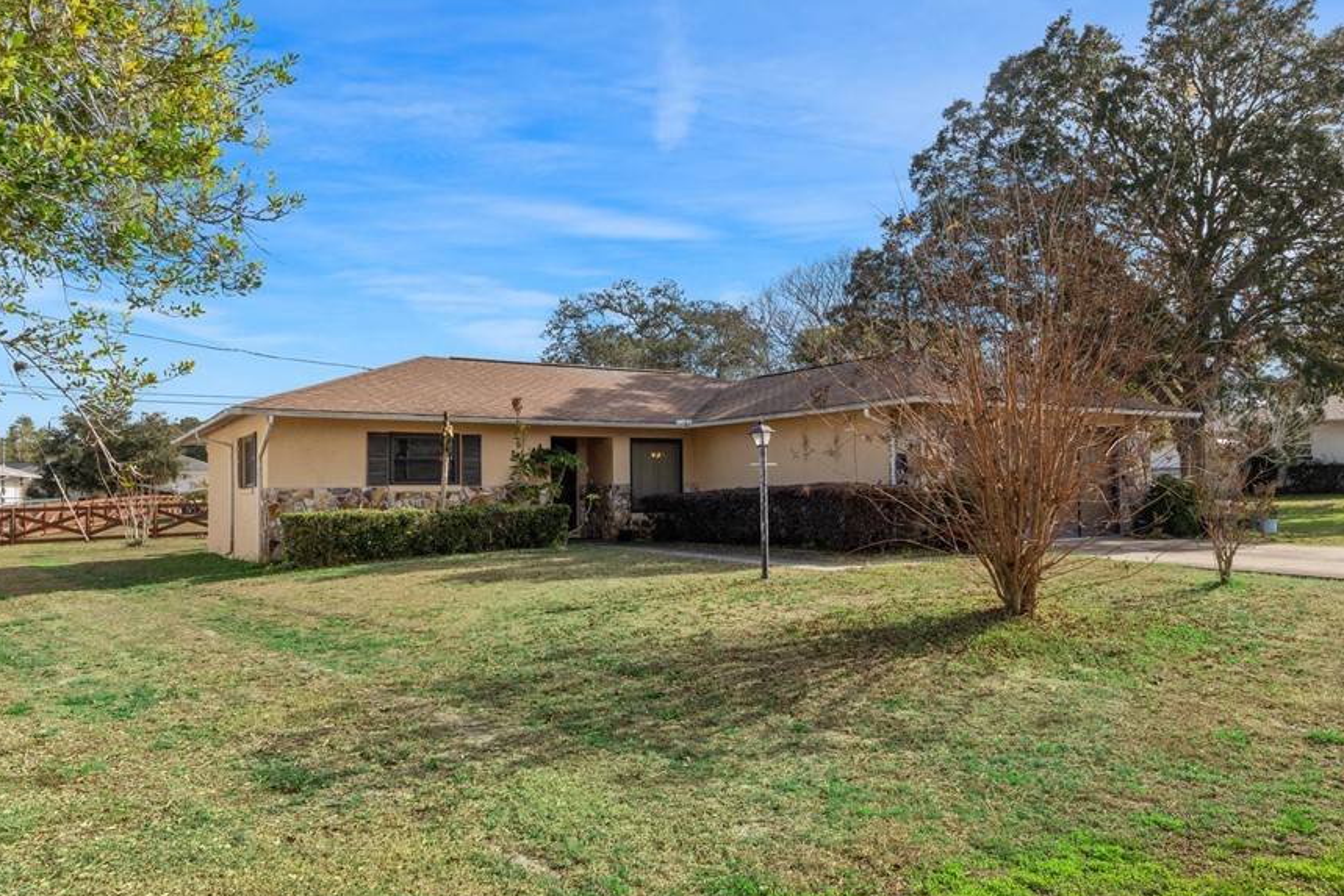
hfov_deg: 72.2
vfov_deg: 51.9
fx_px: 920
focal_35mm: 25
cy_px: 478
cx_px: 718
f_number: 8
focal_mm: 13
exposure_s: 1/250
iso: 320
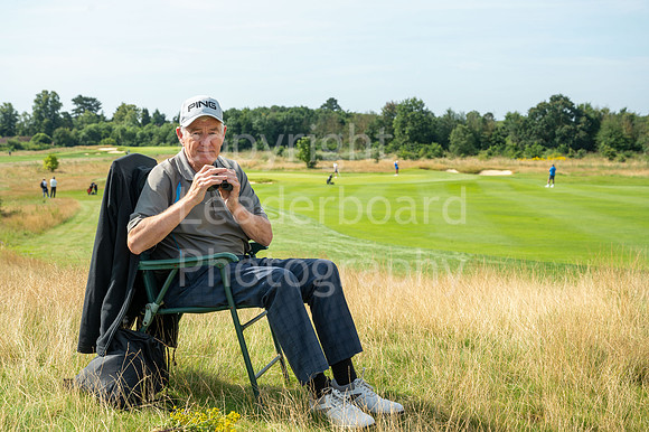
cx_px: 324
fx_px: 1009
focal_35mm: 56
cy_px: 216
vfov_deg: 24.2
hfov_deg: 35.7
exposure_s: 1/400
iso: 125
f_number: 6.3
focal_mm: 56
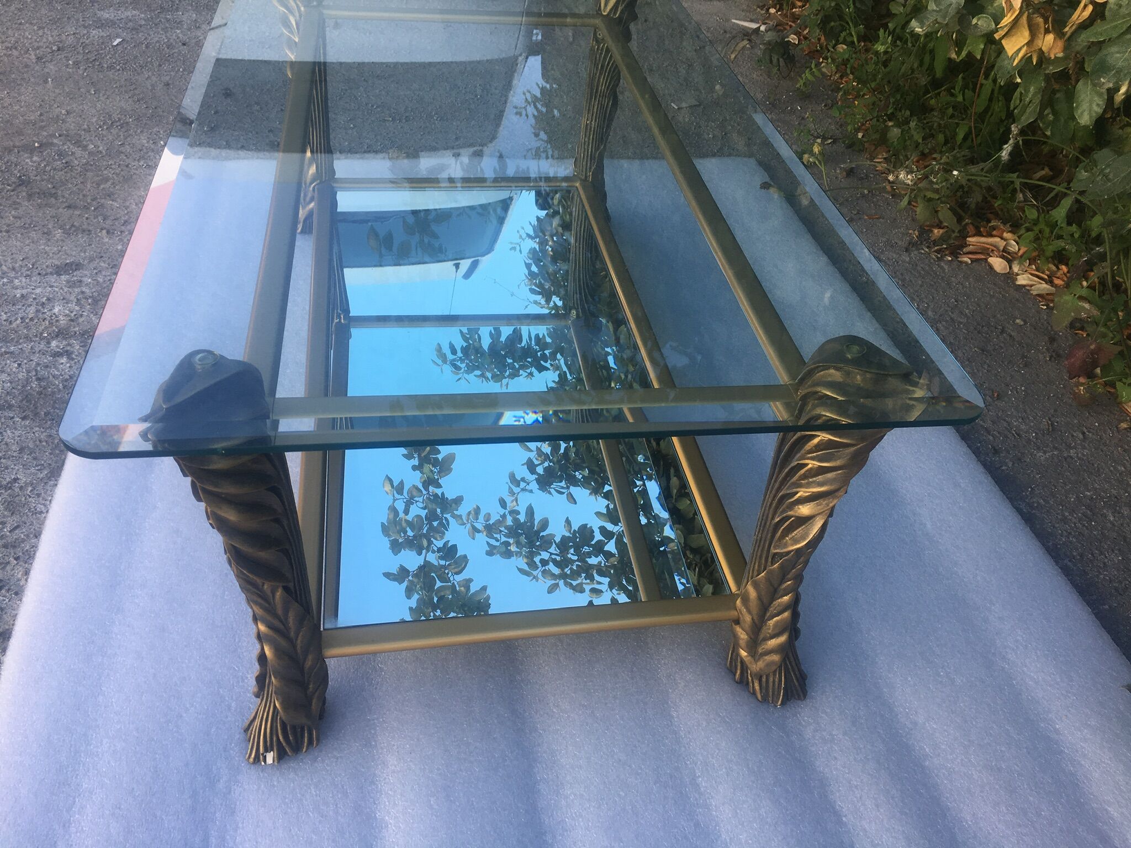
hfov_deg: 61.7
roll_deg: -5.4
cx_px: 566
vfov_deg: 48.2
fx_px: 948
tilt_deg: -40.8
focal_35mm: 29
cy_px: 424
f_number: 2.2
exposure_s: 1/289
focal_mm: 4.15
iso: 25
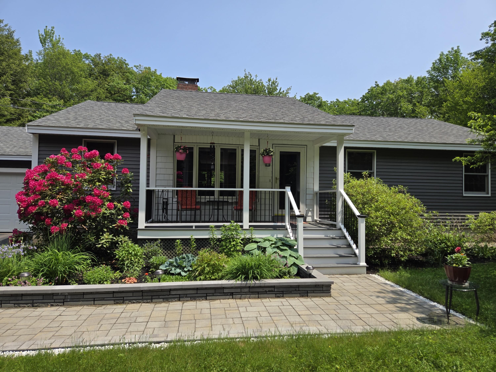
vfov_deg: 58.9
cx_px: 248
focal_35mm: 23
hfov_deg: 73.9
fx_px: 330
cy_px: 186
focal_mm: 5.4
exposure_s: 1/1728
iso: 25
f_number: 1.8
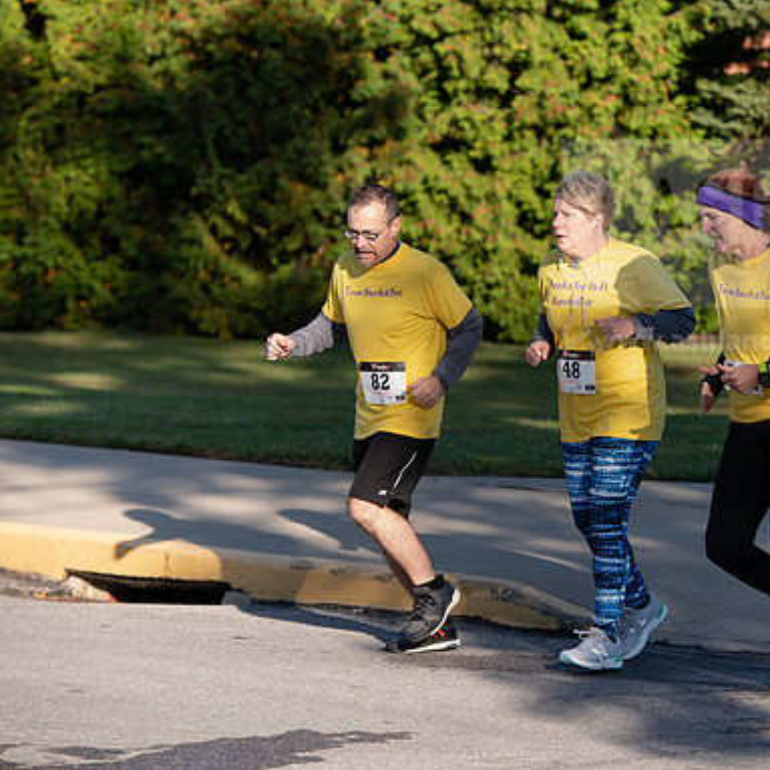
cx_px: 503
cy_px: 383
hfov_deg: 10.8
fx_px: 4052
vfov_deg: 10.9
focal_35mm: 161
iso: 200
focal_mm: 125
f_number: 4.5
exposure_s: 1/640
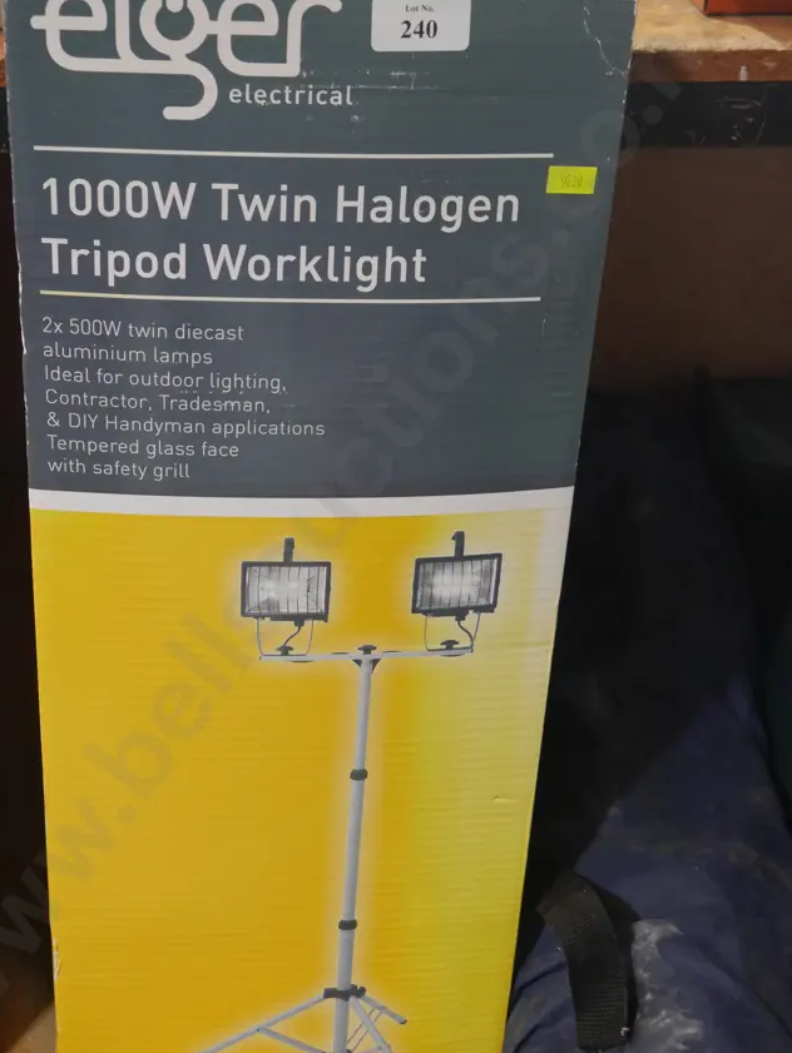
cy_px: 510
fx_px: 1706
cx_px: 330
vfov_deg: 34.3
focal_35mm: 56
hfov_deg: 26.1
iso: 2000
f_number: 5.1
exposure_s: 1/60
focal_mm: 23
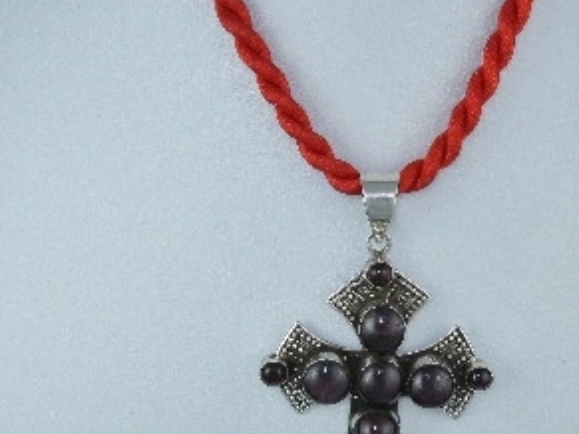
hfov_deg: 29.3
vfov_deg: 22.2
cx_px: 372
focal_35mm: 66
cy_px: 281
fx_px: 1103
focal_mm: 5.4
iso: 160
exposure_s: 1/54.3
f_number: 3.5
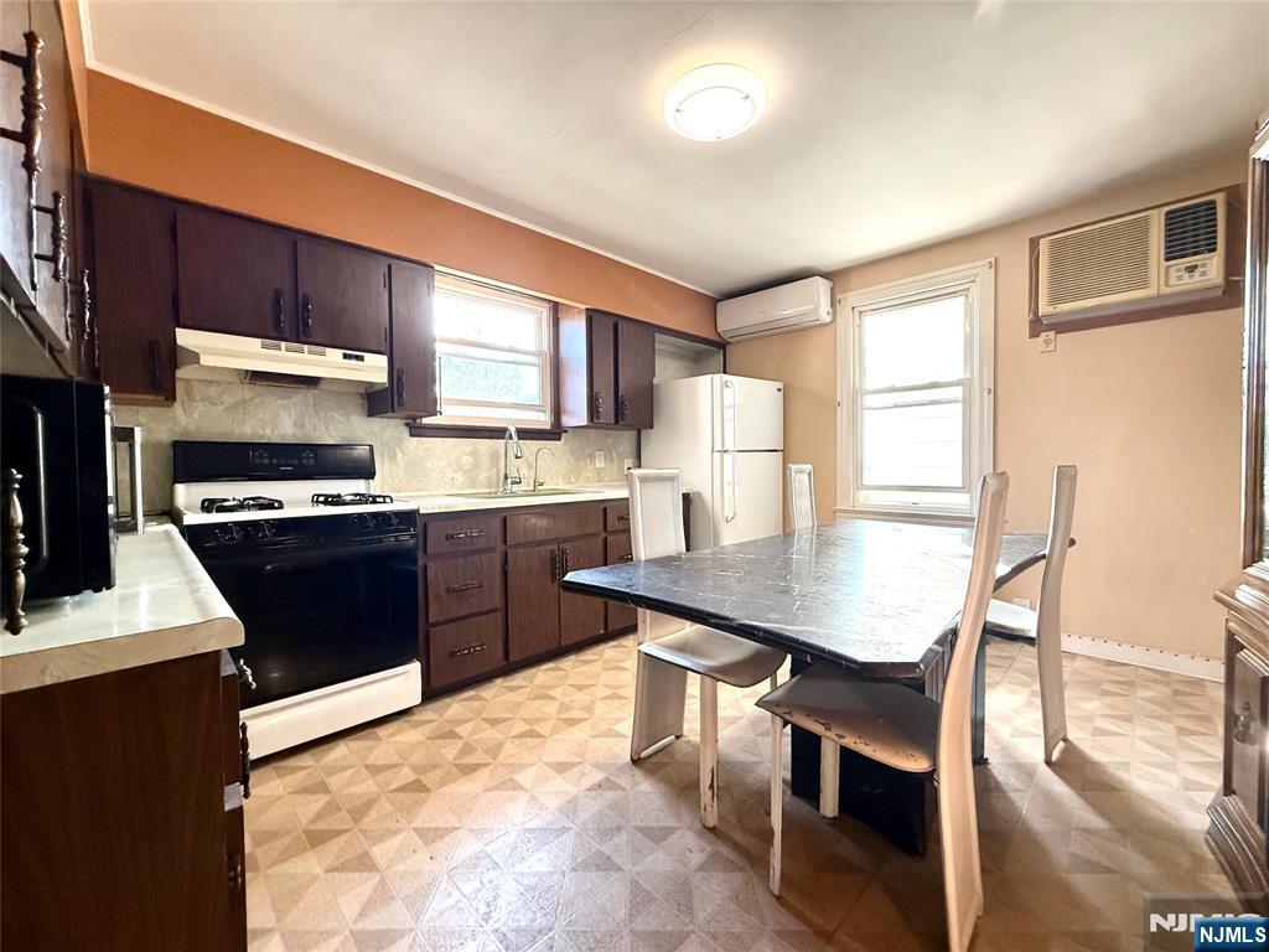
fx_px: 513
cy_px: 476
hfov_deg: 102.1
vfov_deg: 85.7
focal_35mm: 14
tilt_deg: -0.4
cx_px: 634
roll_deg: +0.4
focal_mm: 2.22
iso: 400
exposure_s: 1/120
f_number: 2.2
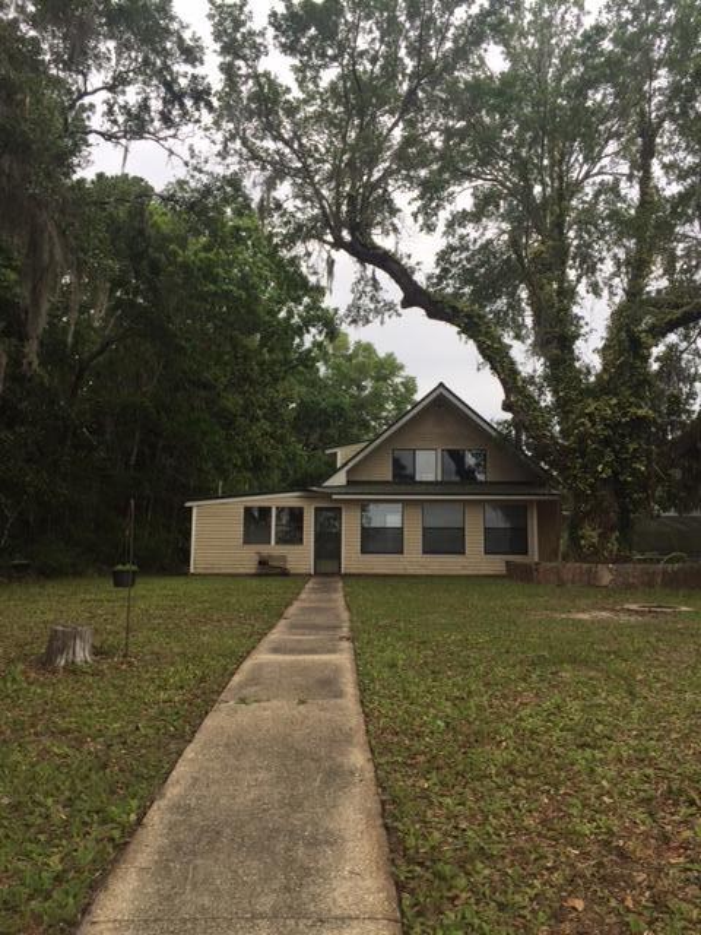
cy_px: 468
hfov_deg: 48.2
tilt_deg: +9.9
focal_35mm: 29
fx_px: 783
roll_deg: -1.0
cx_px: 350
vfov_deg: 61.7
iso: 32
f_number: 2.2
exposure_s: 1/719
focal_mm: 4.15
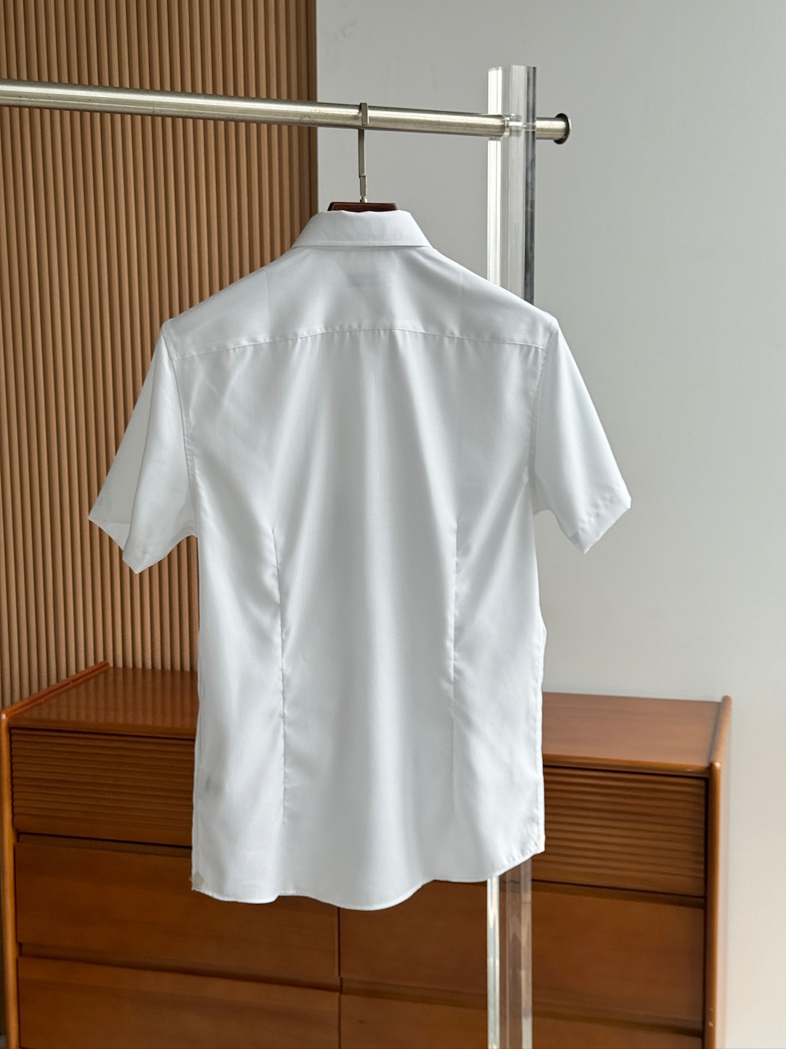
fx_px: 1453
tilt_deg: -7.7
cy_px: 524
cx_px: 393
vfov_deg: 39.7
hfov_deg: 30.3
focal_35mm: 48
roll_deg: +0.1
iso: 64
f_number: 1.78
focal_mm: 6.76
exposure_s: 1/527
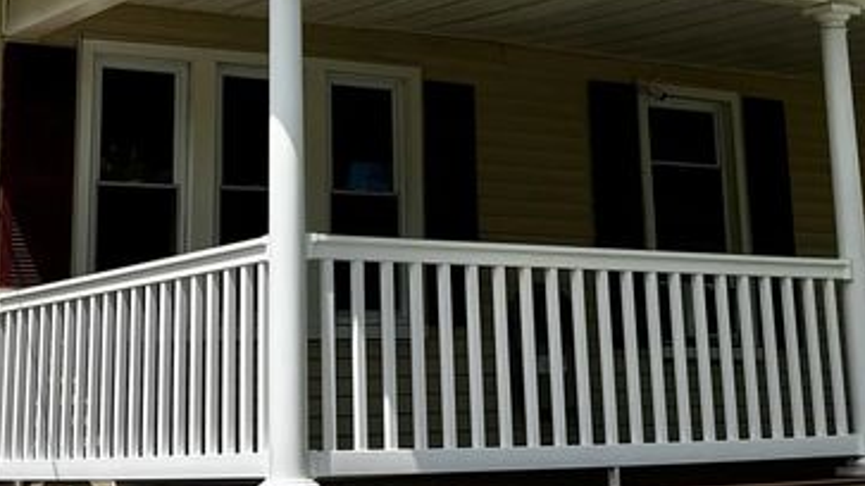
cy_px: -52
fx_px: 1835
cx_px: 450
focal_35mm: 80
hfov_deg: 26.5
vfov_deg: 14.7
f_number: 1.6
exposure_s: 1/4651
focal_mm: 5.1
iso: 50
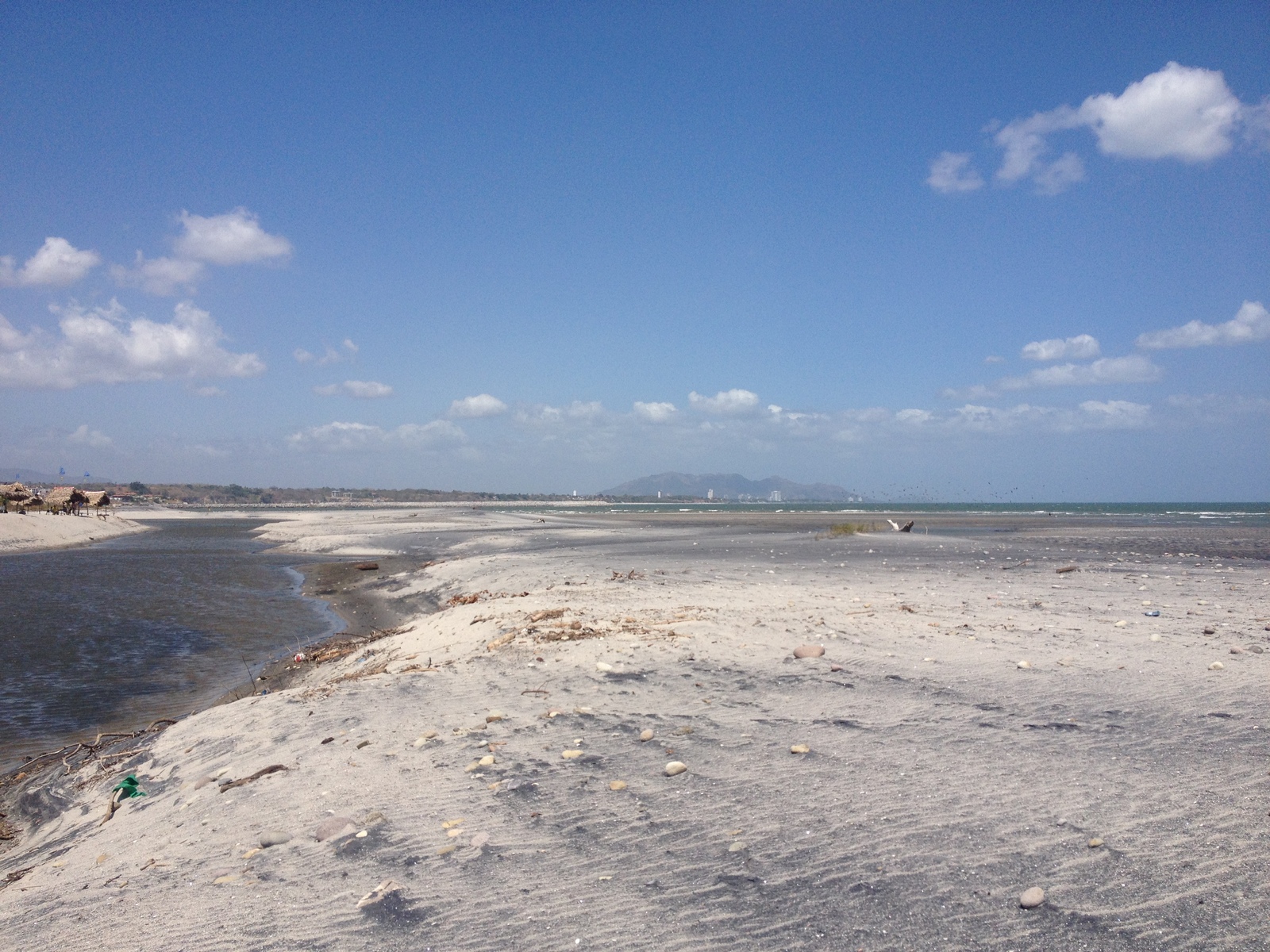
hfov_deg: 52.6
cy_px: 476
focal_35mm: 35
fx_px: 1284
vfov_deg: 40.7
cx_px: 635
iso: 50
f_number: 2.4
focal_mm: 4.28
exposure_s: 1/3460
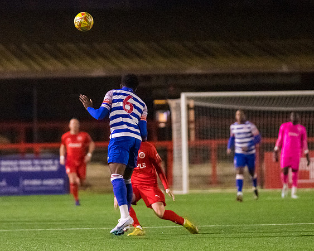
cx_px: 98
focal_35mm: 436
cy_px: 119
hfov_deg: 4.4
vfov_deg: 3.5
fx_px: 4052
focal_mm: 220
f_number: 2.8
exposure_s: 1/1250
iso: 8000
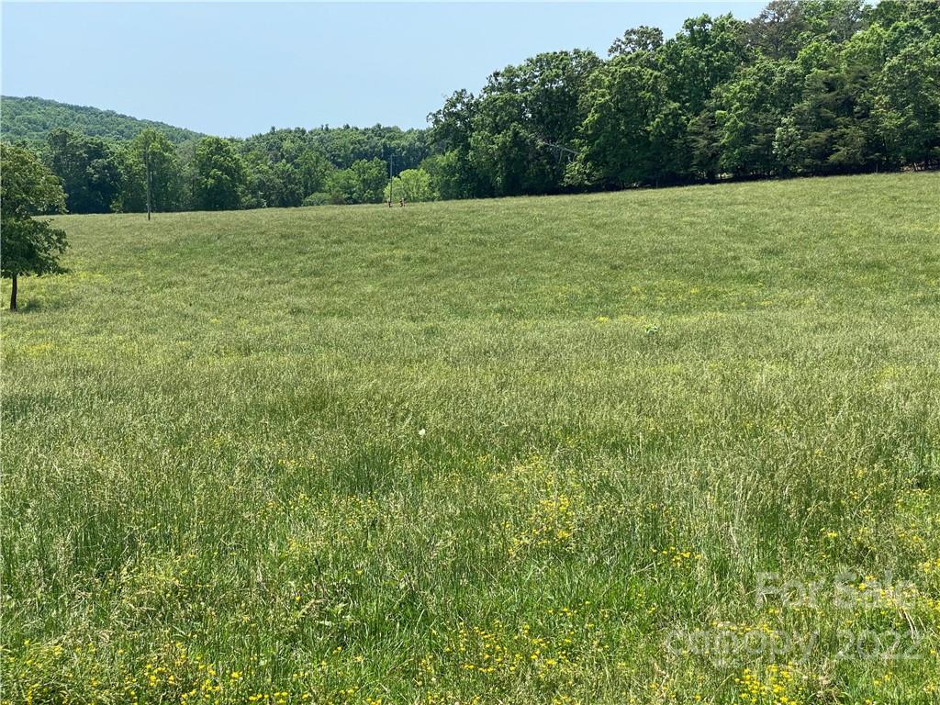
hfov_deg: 36.8
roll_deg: -0.1
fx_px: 1412
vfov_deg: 28.0
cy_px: 352
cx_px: 470
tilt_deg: -3.8
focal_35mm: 52
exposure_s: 1/1229
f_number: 2
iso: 20
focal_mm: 6
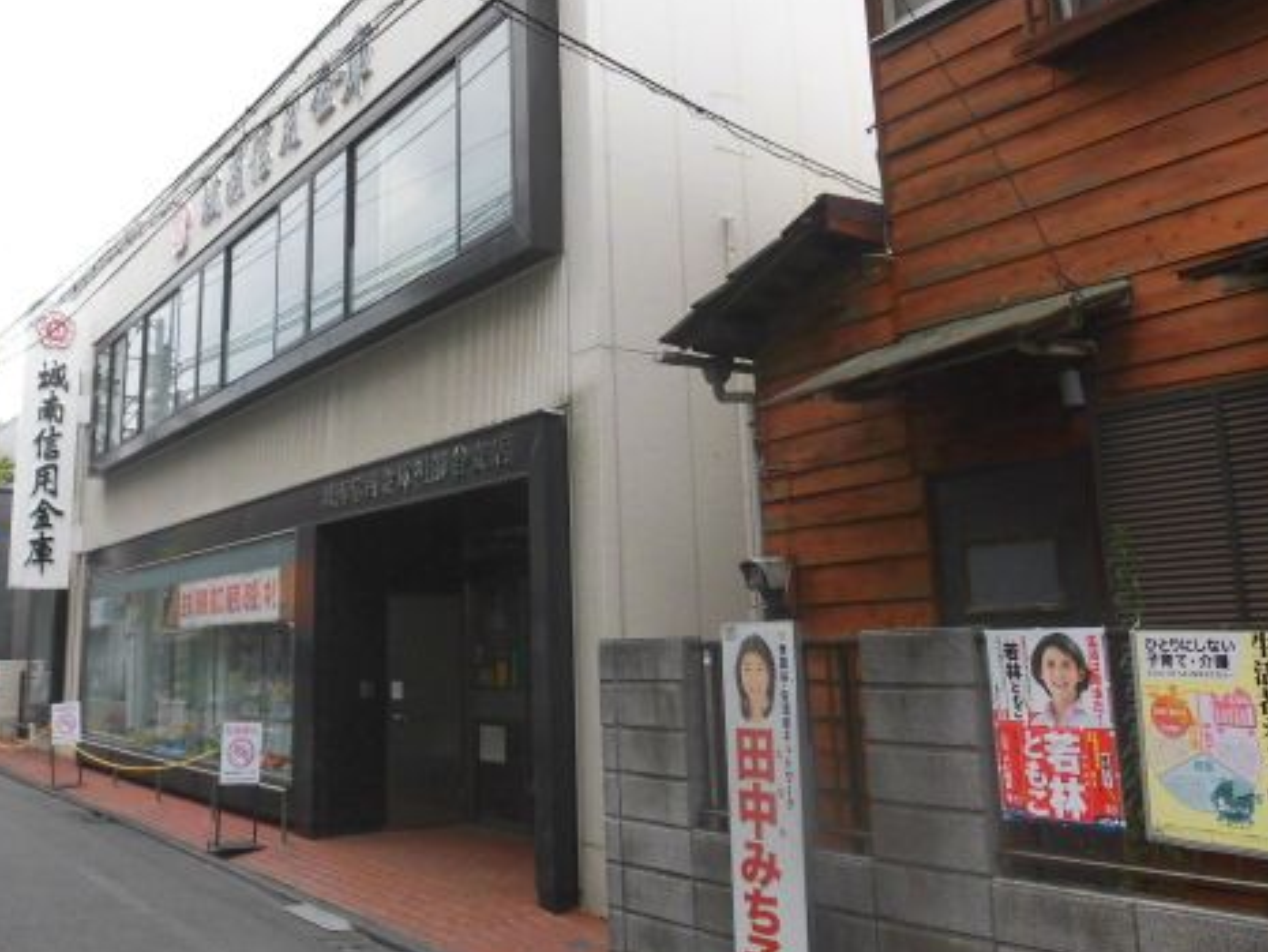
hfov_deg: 54.8
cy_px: 374
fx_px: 1209
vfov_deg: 42.7
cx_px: 491
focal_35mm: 33
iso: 100
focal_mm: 4.3
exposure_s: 1/400
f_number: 3.1
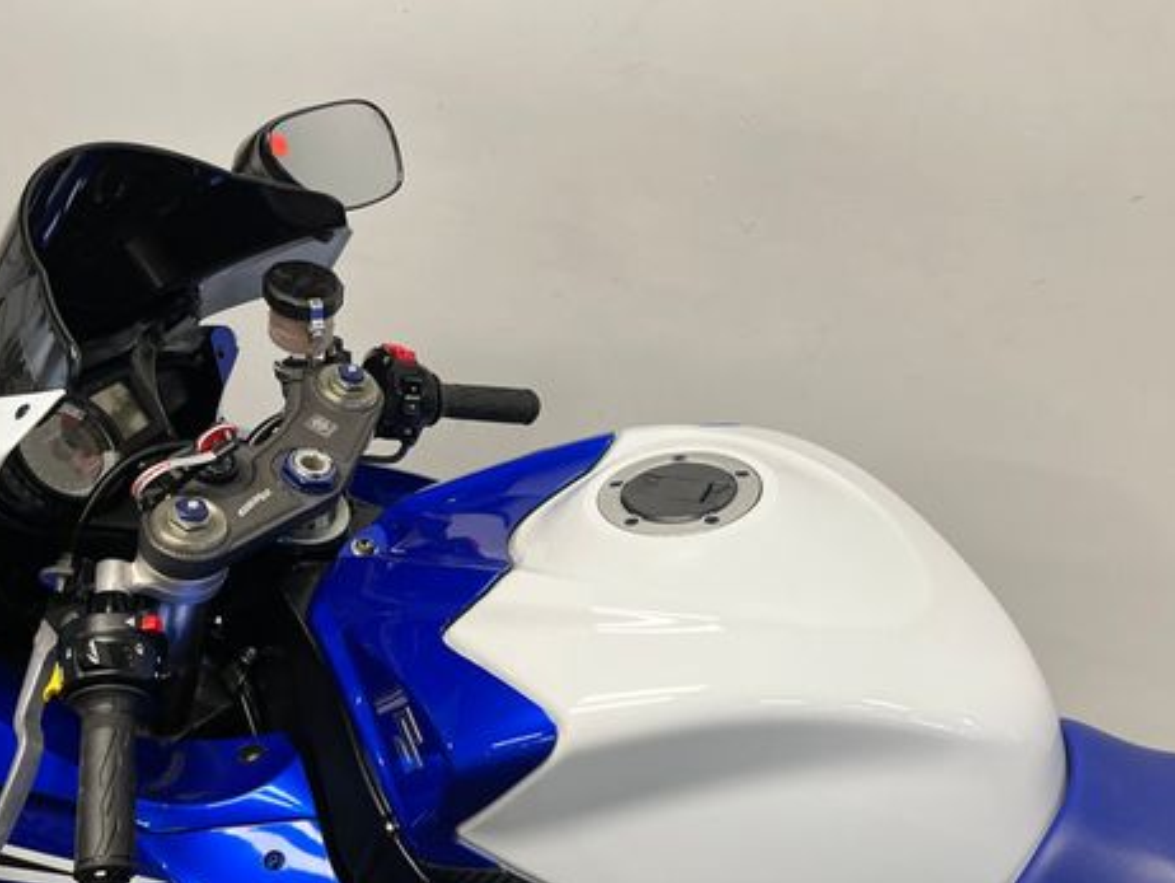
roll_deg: -2.9
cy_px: 603
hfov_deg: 51.2
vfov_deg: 39.1
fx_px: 1223
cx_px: 659
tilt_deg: -34.0
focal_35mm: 36
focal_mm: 5.1
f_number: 1.6
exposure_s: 1/100
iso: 100
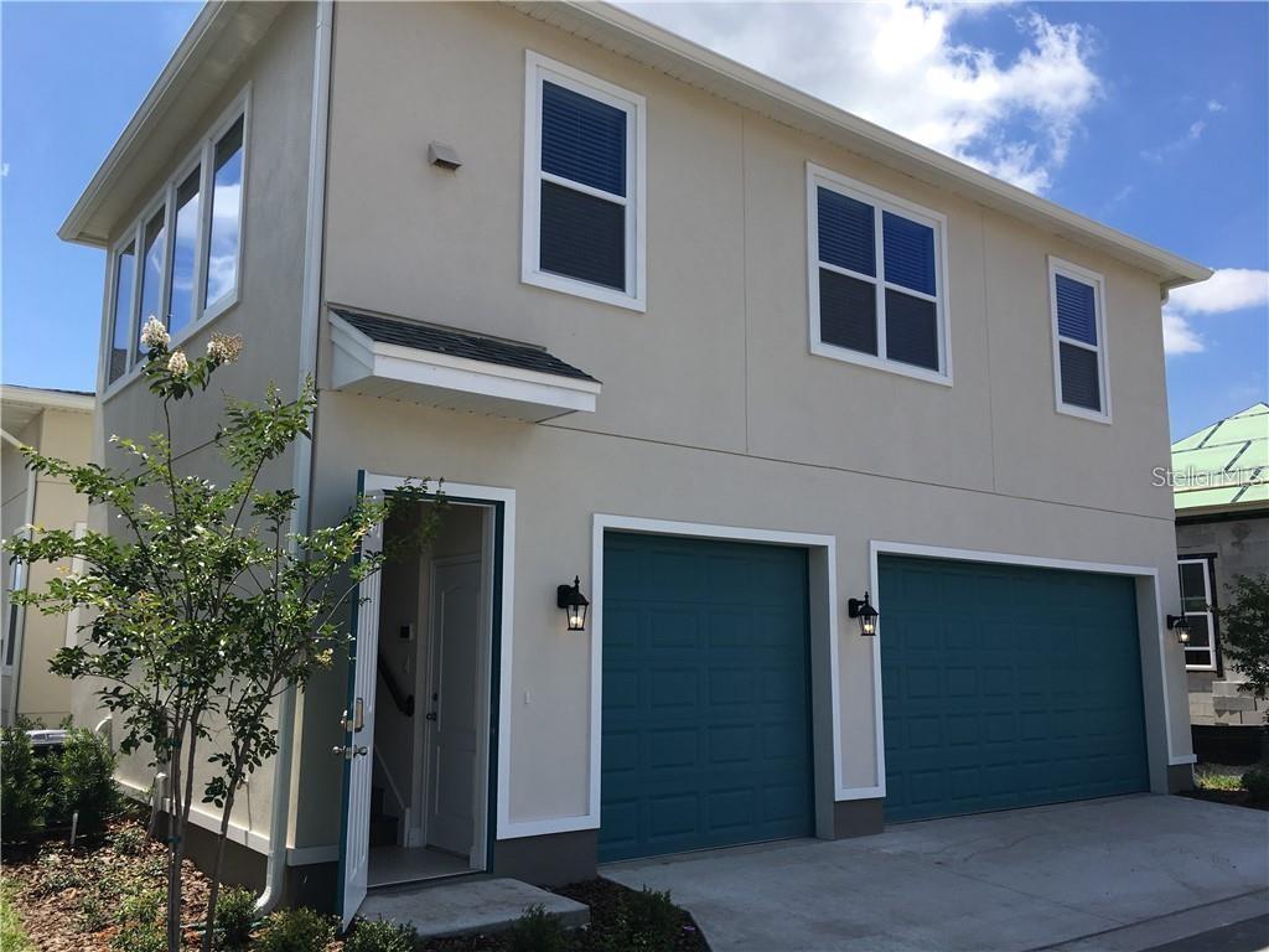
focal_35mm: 29
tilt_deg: +9.5
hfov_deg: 61.7
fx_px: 1063
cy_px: 476
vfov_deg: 48.2
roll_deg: -1.0
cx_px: 634
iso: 25
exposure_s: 1/1304
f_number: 2.2
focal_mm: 4.15
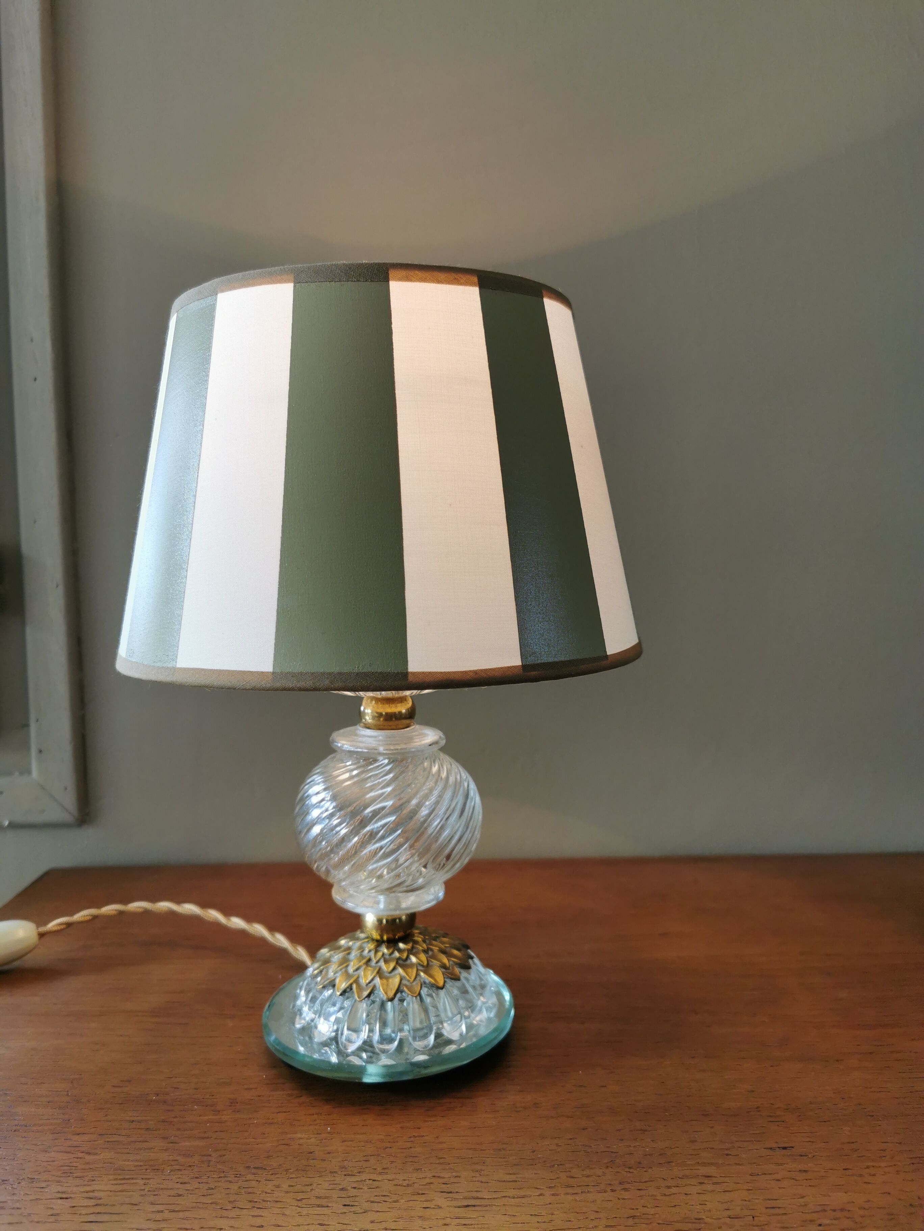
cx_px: 462
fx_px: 961
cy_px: 616
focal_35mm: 27
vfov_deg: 65.3
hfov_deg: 51.4
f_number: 1.6
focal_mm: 5.56
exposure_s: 1/278
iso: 50
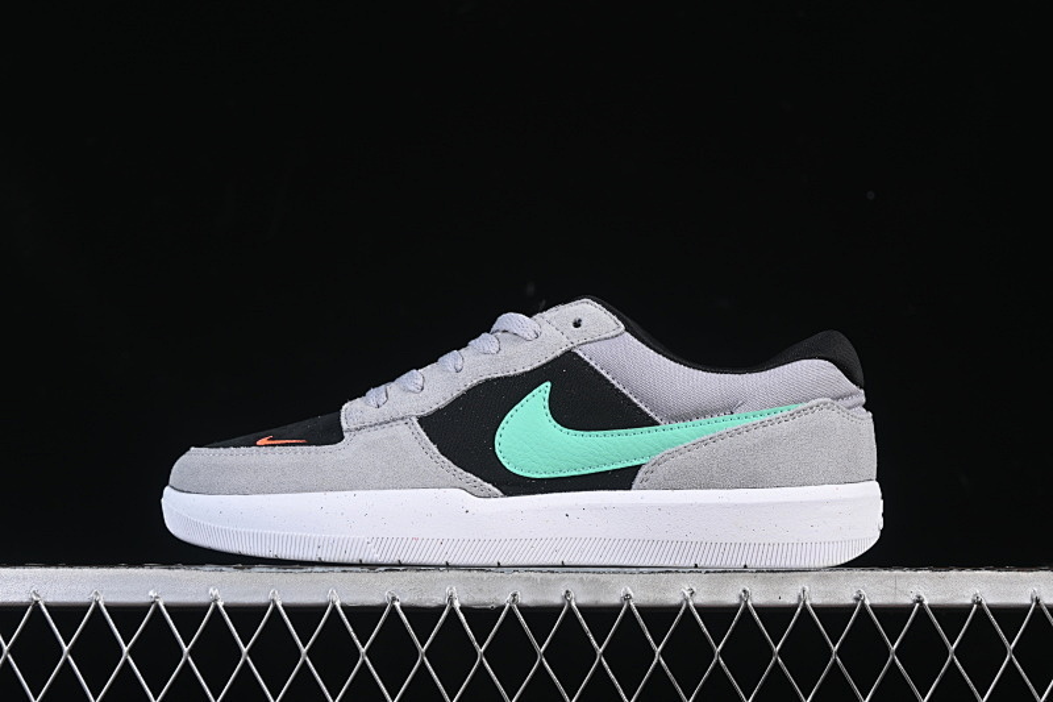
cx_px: 526
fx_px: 2193
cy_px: 351
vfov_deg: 18.2
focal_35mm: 75
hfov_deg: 27.0
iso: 160
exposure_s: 1/80
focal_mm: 50
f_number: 7.1
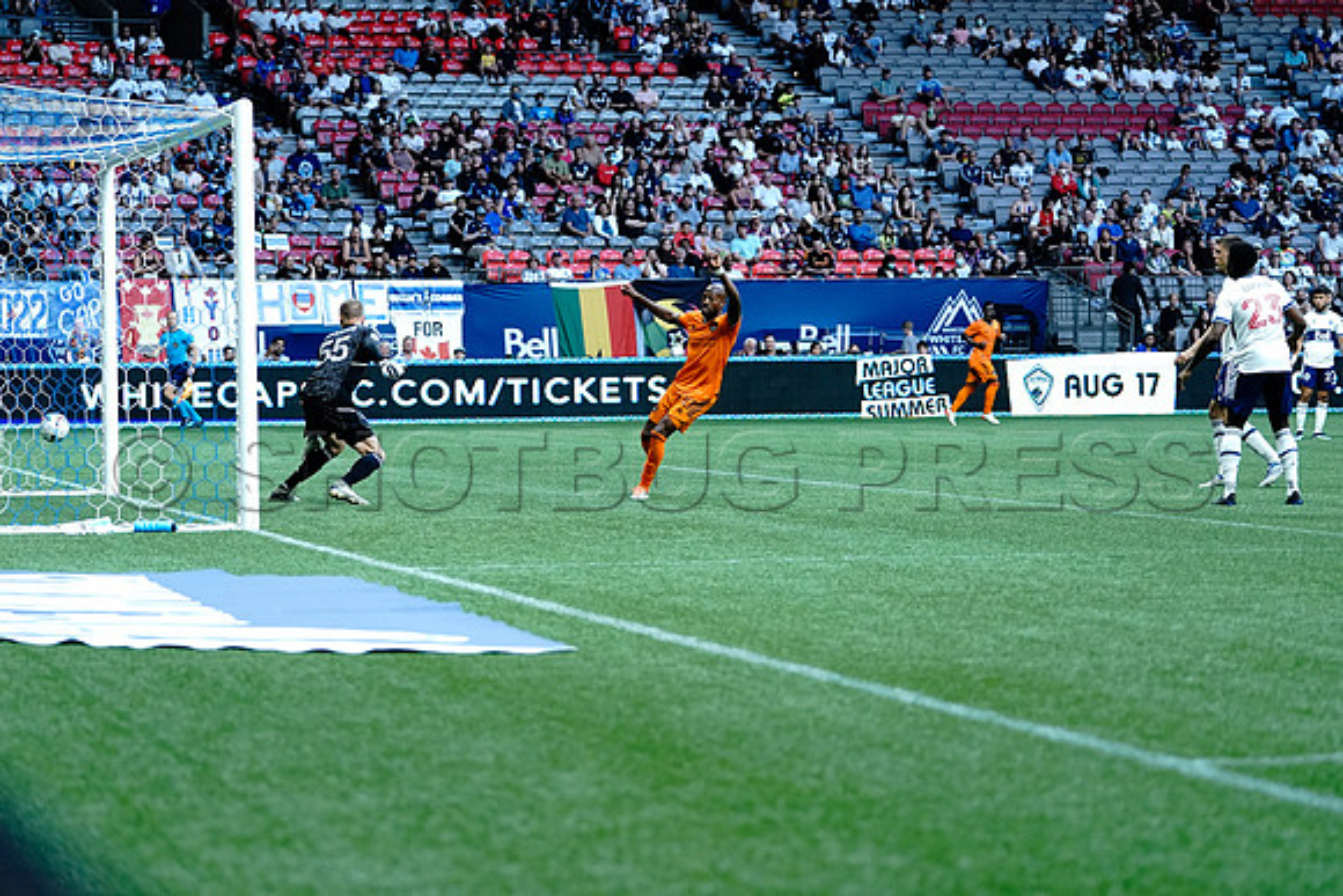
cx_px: 672
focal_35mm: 120
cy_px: 448
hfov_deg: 17.1
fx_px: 4478
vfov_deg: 11.4
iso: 5000
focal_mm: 120
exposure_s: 1/1600
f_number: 4
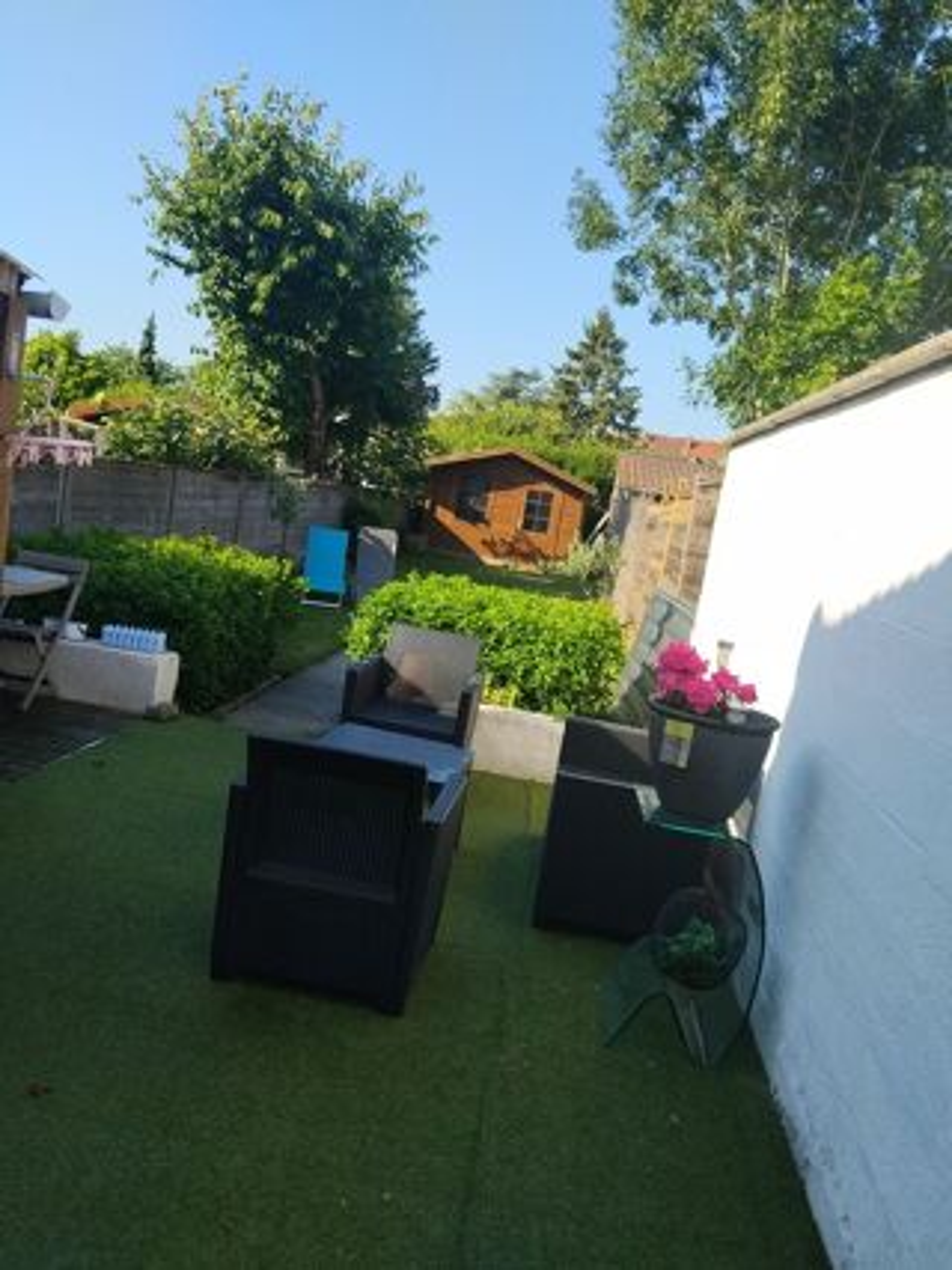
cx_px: 476
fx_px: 1064
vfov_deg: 61.7
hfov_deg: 48.2
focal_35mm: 29
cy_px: 635
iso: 50
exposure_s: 1/891
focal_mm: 3.96
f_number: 1.8
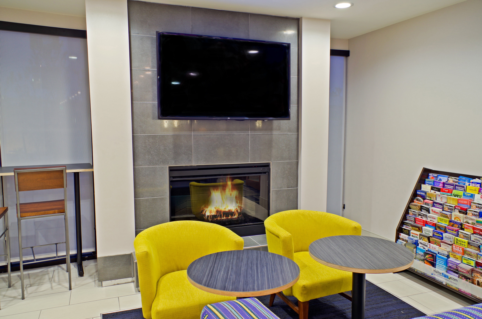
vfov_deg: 47.7
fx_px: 361
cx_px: 241
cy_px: 160
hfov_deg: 67.5
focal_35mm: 27
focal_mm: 18
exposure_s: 1/6
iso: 500
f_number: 8
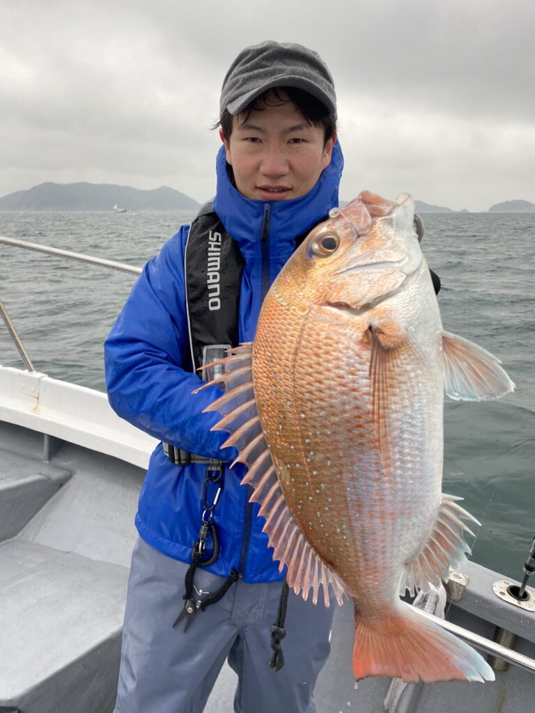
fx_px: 536
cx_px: 268
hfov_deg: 53.1
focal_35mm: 26
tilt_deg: -16.8
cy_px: 356
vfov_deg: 67.3
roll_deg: +1.0
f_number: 1.8
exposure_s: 1/121
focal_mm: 4.25
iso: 40
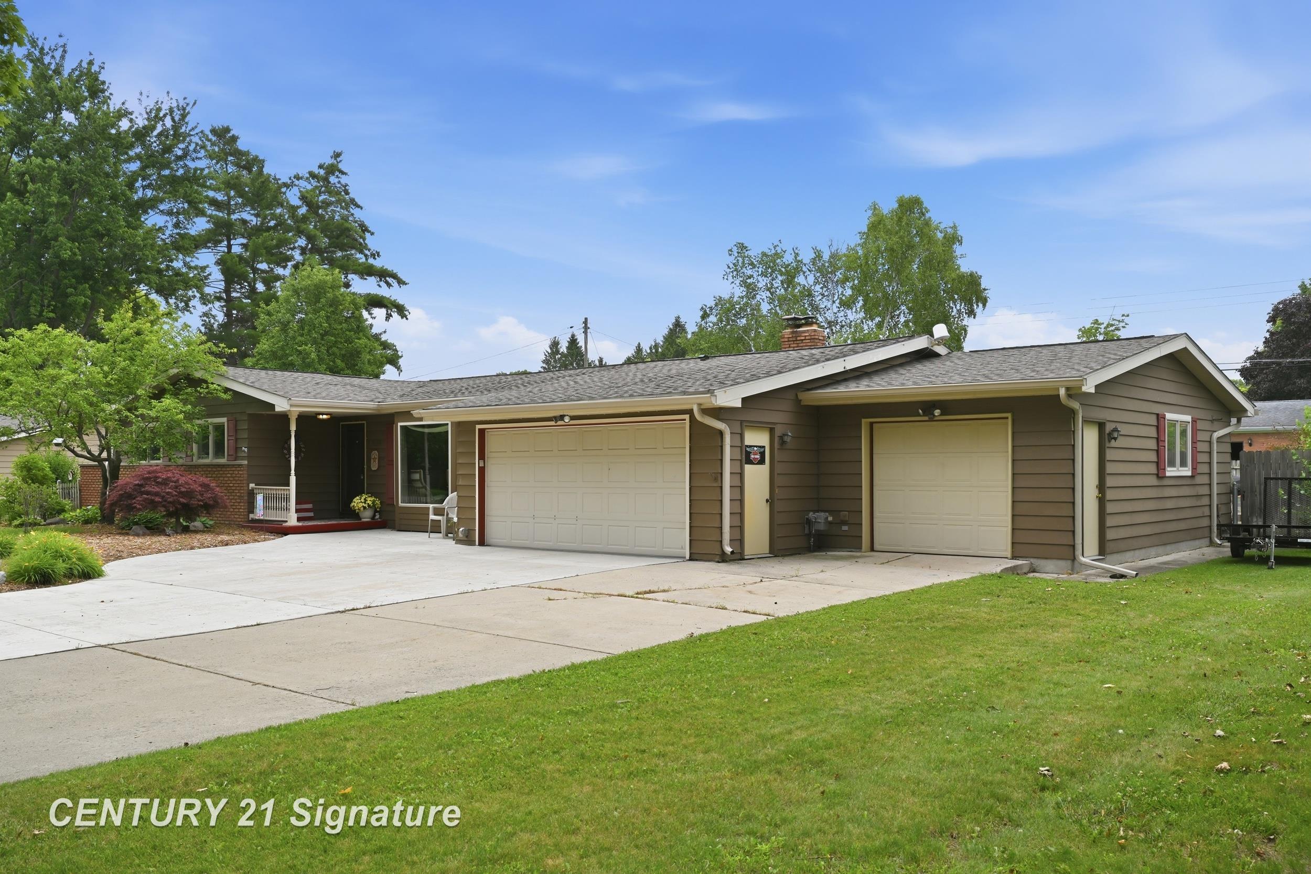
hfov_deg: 61.9
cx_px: 656
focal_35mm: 30
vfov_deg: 43.6
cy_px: 437
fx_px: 1092
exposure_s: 1/320
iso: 100
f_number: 6.3
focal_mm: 30
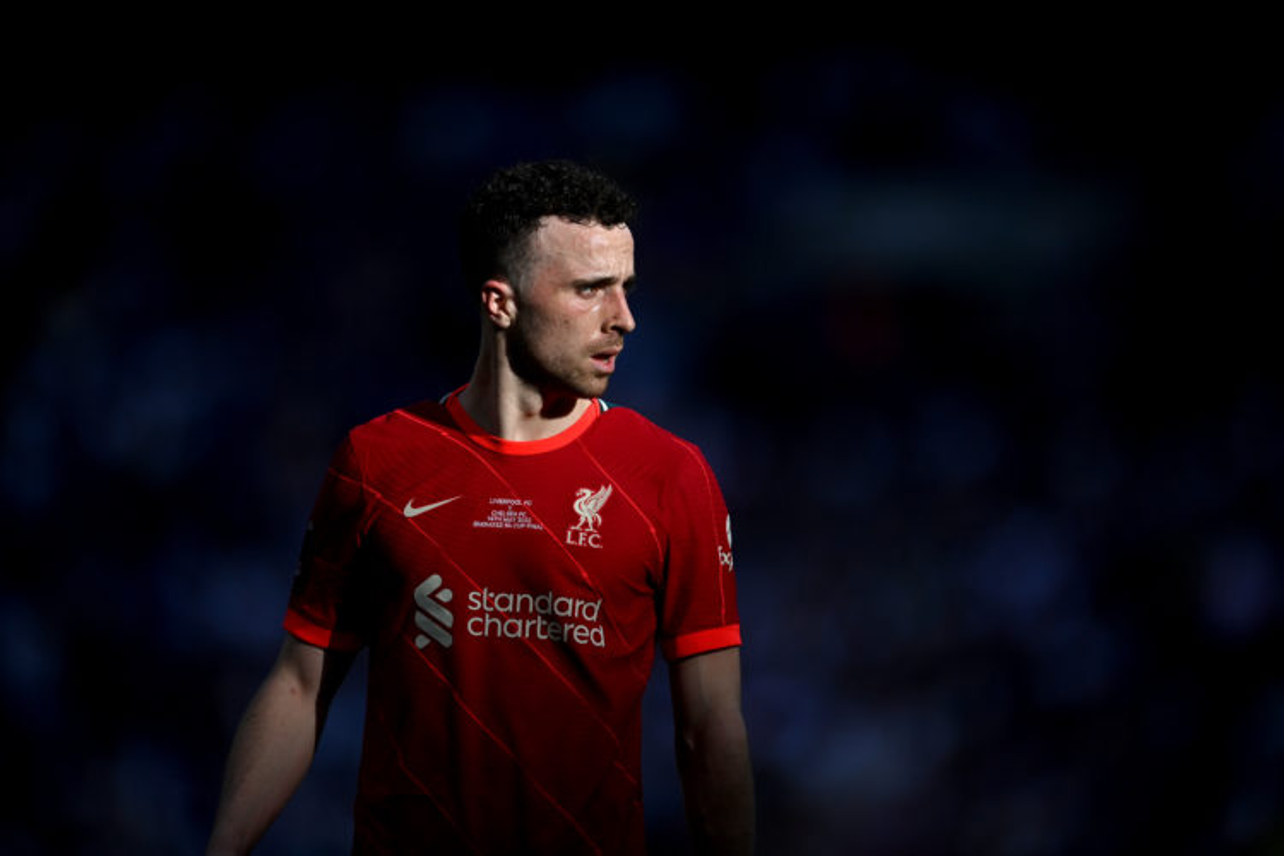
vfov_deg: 3.4
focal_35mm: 400
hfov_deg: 5.2
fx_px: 14266
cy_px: 428
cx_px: 642
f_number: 2.8
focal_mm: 400
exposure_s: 1/6400
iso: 250
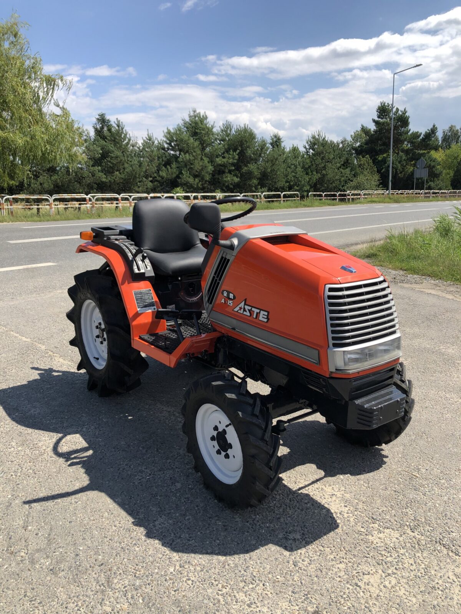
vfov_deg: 63.4
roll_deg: +1.7
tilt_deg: -13.4
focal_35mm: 28
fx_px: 497
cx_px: 230
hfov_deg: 49.7
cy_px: 307
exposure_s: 1/1715
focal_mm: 3.99
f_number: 1.8
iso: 20
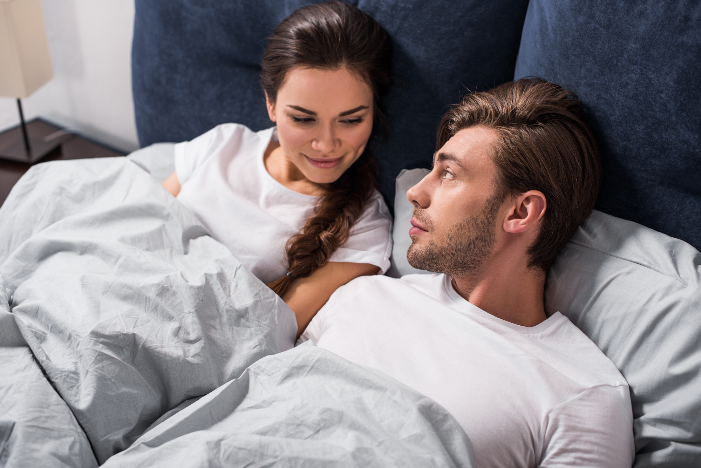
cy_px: 234
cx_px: 350
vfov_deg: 27.0
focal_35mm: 50
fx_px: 974
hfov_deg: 39.6
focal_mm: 50
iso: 200
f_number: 3.5
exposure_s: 1/200
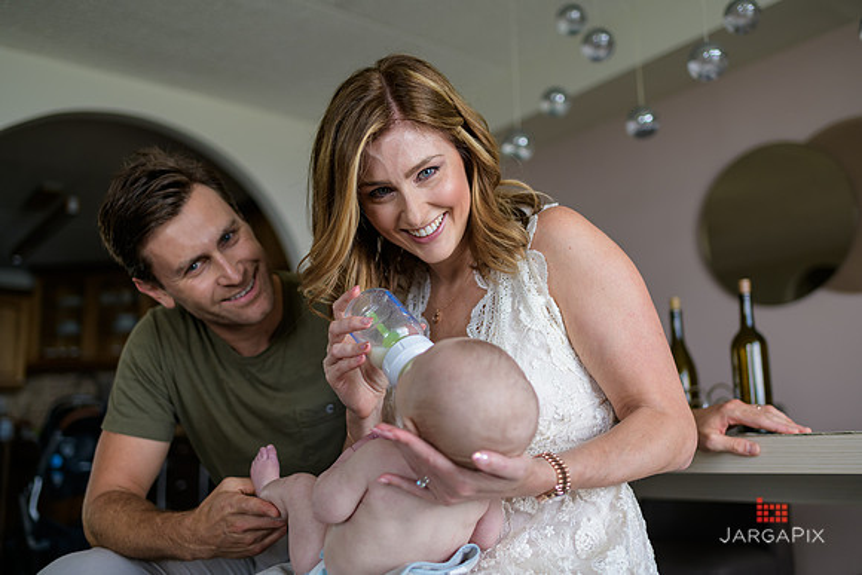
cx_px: 431
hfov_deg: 54.4
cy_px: 288
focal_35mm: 35
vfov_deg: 37.9
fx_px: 838
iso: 200
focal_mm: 35
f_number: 2
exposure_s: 1/125
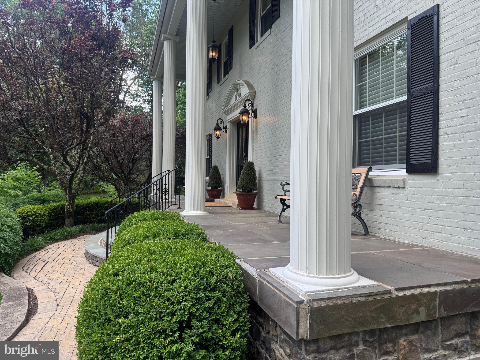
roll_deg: -0.7
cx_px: 240
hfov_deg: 71.6
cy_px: 180
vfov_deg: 56.8
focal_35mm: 24
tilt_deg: +0.0
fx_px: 333
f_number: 1.78
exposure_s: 1/514
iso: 80
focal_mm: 6.76
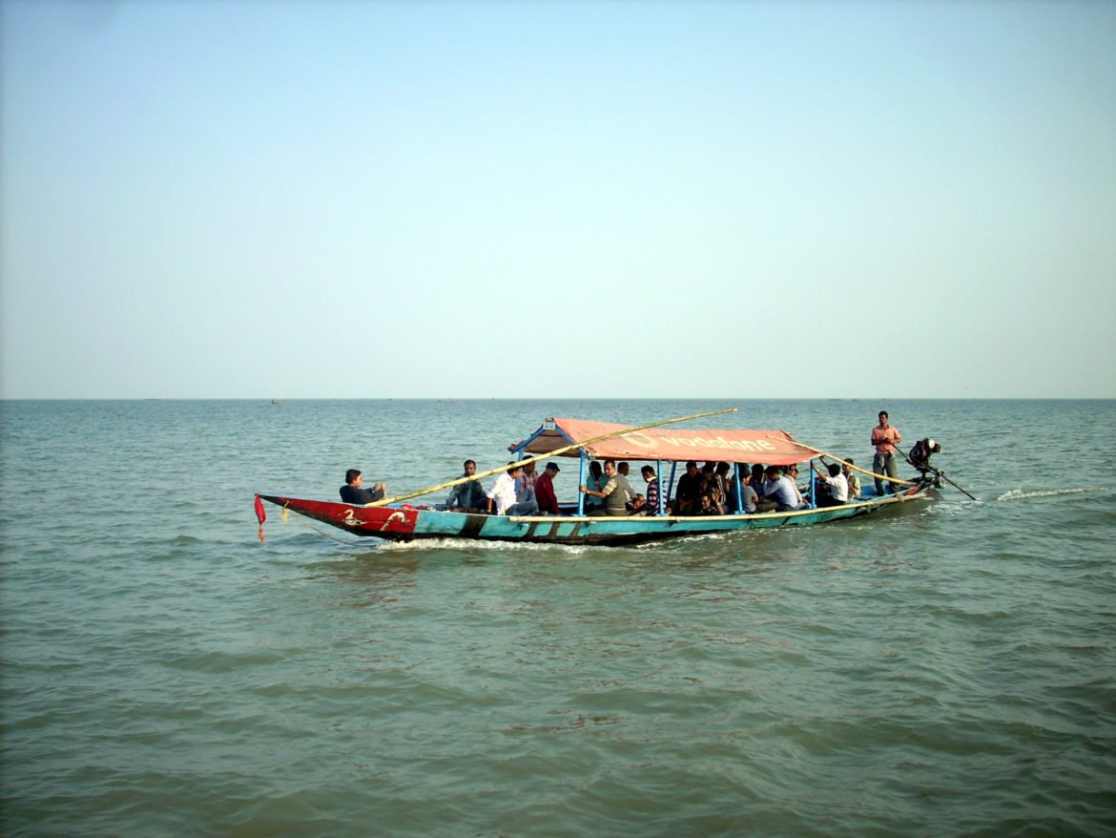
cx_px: 558
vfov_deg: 38.7
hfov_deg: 50.1
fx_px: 1193
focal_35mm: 37
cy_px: 419
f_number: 2.8
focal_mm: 6.2
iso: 64
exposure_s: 1/420
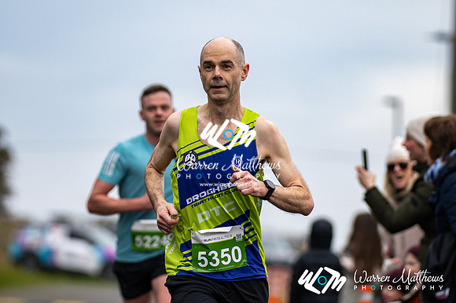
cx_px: 228
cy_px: 152
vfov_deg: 4.7
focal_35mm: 292
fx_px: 3696
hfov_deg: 7.1
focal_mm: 195
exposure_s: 1/1600
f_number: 2.8
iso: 320
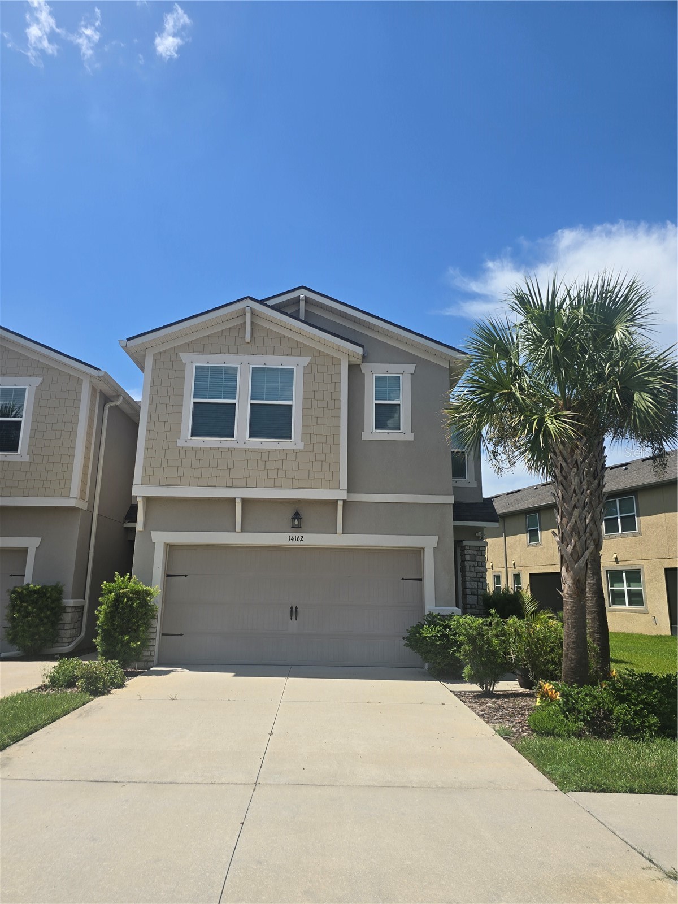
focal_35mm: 23
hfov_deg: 58.9
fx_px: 601
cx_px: 339
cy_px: 452
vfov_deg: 73.9
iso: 12
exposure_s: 1/1041
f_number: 1.7
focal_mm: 6.3
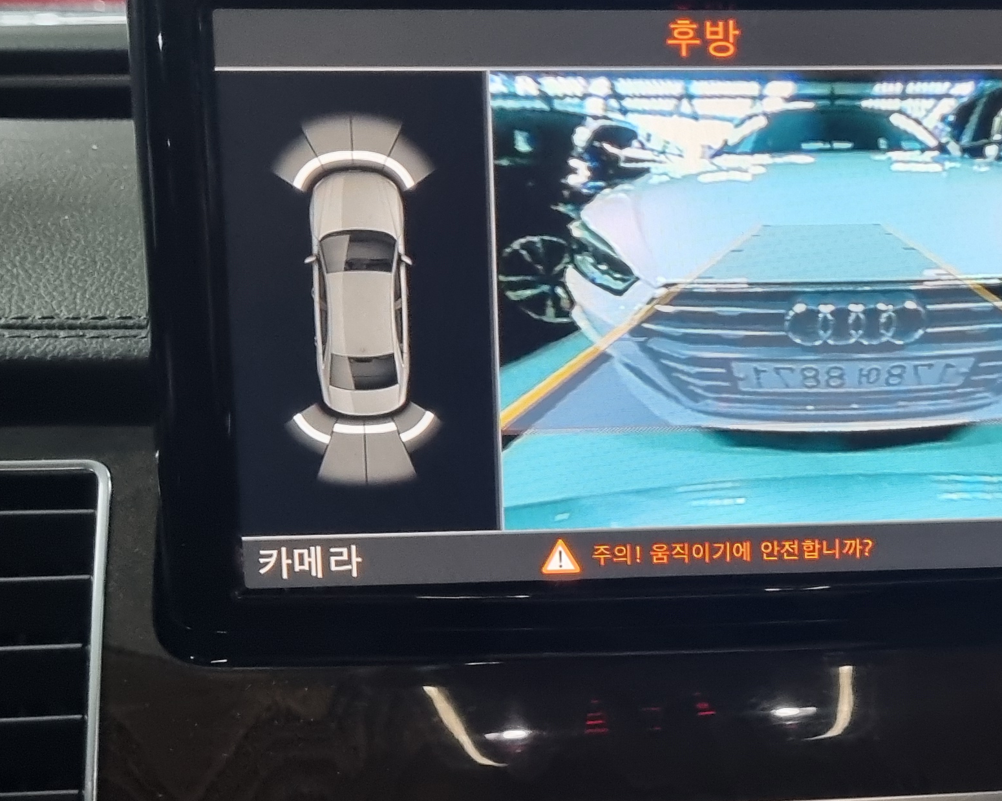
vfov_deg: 22.9
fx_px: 1957
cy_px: 613
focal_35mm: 66
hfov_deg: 28.5
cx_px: 687
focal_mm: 5.4
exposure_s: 1/24
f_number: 1.8
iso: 500
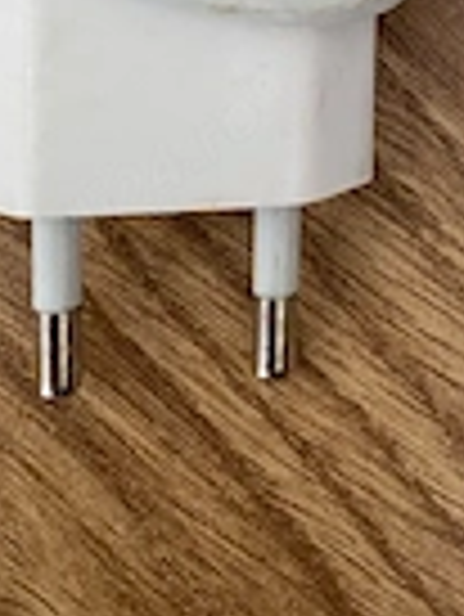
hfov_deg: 19.1
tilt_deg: -76.6
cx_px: 554
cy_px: -90
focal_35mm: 73
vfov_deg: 24.5
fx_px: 1303
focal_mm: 4.25
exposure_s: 1/60
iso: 400
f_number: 1.8
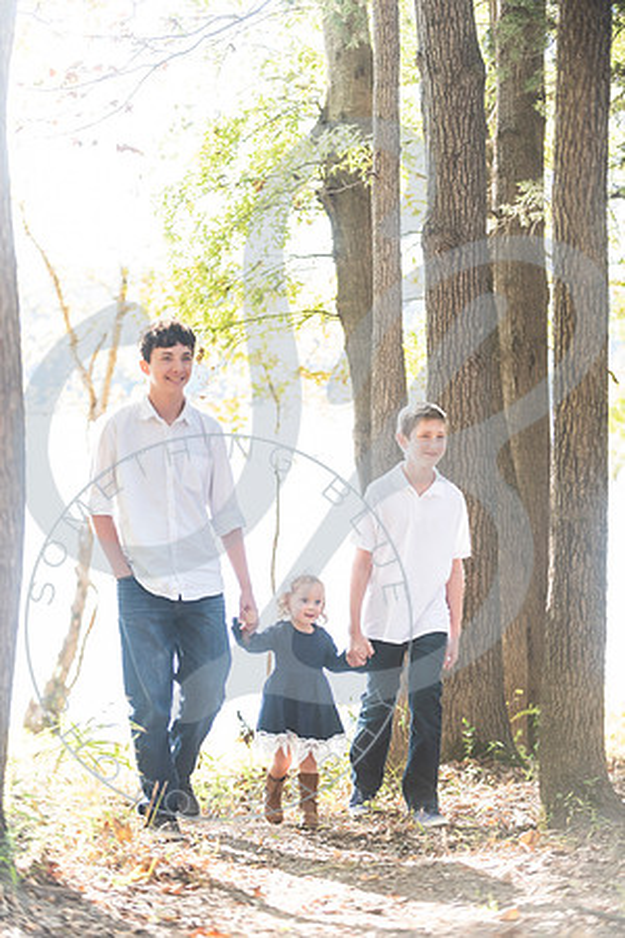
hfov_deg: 13.4
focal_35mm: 102
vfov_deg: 20.0
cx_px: 312
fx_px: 2656
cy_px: 469
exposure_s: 1/250
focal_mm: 102
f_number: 2.8
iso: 400
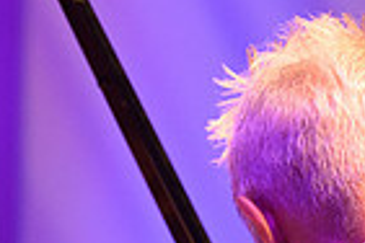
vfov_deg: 2.1
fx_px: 6529
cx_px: -184
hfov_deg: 3.2
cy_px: 472
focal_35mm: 644
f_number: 5.6
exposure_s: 1/160
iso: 3200
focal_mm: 145
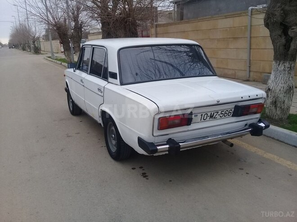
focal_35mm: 31
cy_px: 111
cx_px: 148
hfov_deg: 58.4
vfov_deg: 45.4
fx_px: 266
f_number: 2.2
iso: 50
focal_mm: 3.3
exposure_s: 1/115
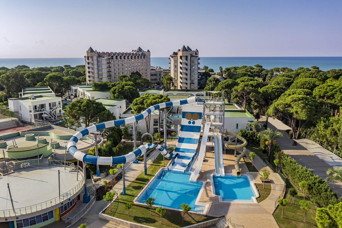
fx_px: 266
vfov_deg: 46.4
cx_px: 171
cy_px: 114
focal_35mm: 28
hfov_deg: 65.5
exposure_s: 1/80
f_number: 5
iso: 100
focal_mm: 10.26
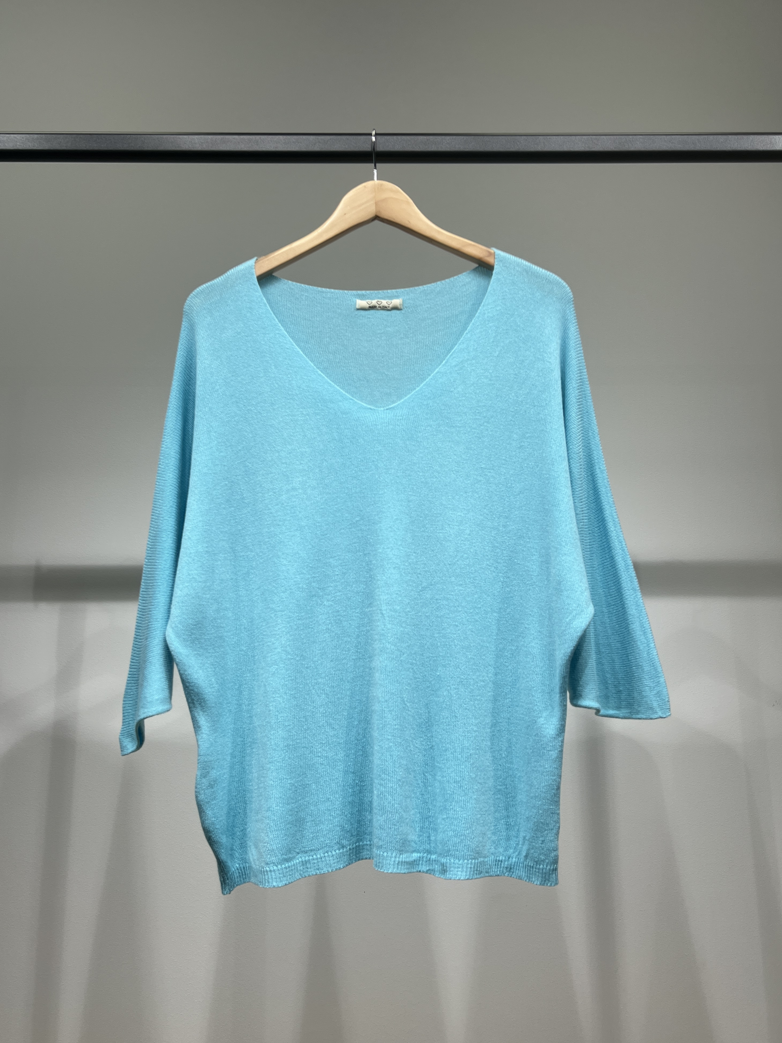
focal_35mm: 27
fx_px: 813
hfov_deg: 51.3
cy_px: 518
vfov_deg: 65.3
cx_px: 380
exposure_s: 1/853
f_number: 1.5
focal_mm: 5.7
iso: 50
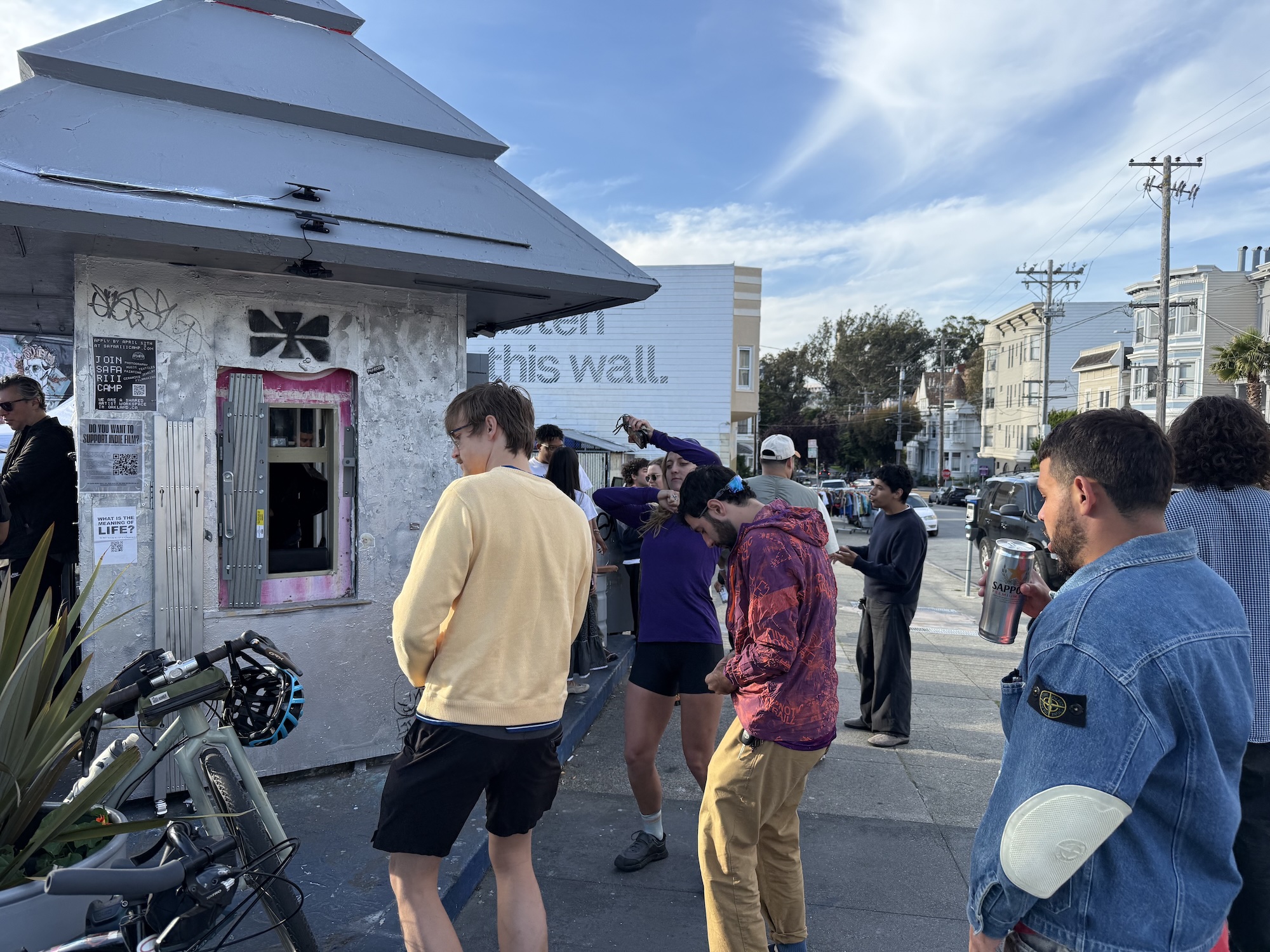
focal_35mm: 24
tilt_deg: -3.1
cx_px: 635
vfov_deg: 56.8
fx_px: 881
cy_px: 476
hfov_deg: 71.6
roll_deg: -0.6
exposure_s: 1/1618
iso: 100
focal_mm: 6.76
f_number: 1.78
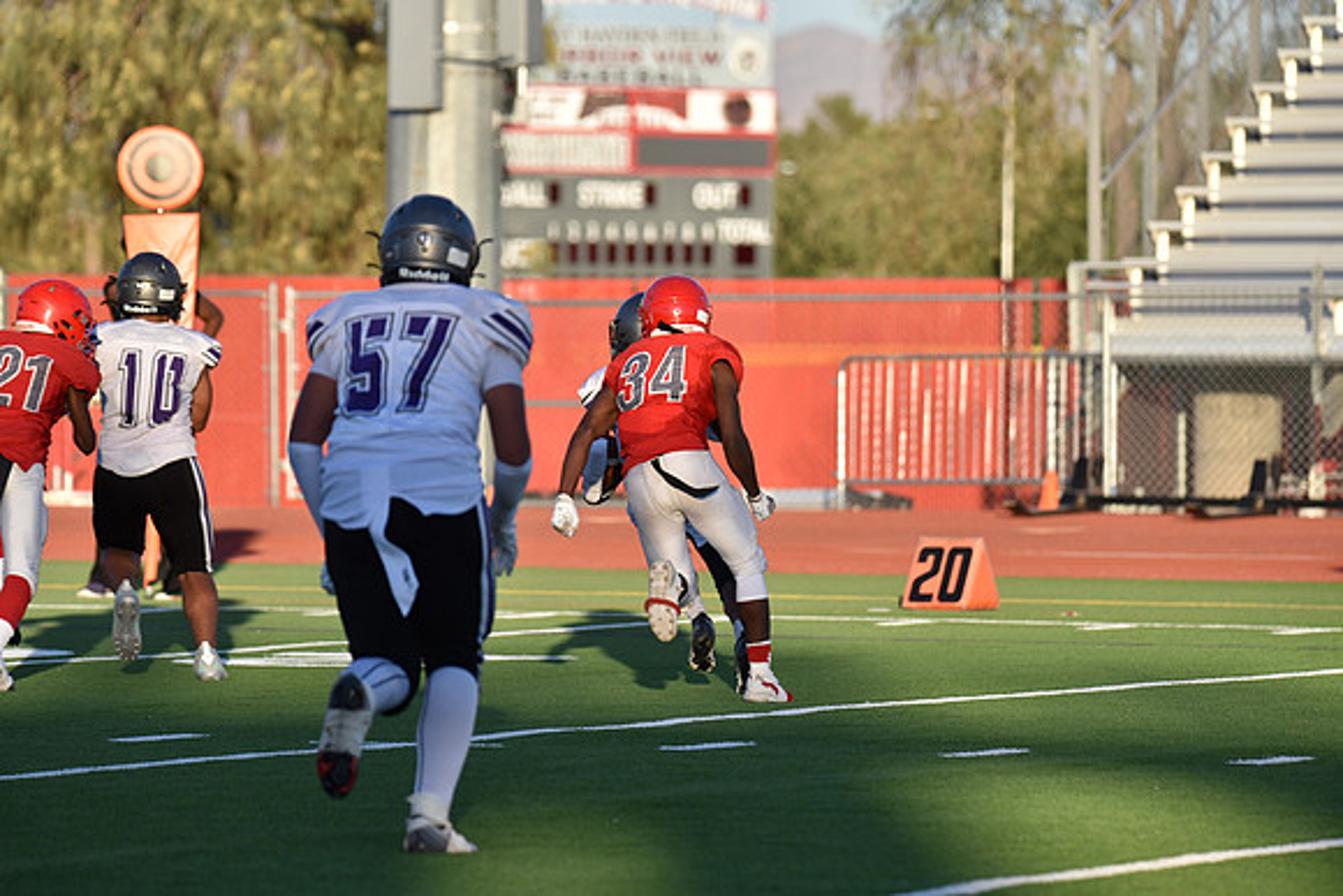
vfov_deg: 4.3
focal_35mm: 320
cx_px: 672
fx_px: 11940
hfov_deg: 6.4
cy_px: 448
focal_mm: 320
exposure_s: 1/800
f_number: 5.6
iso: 280
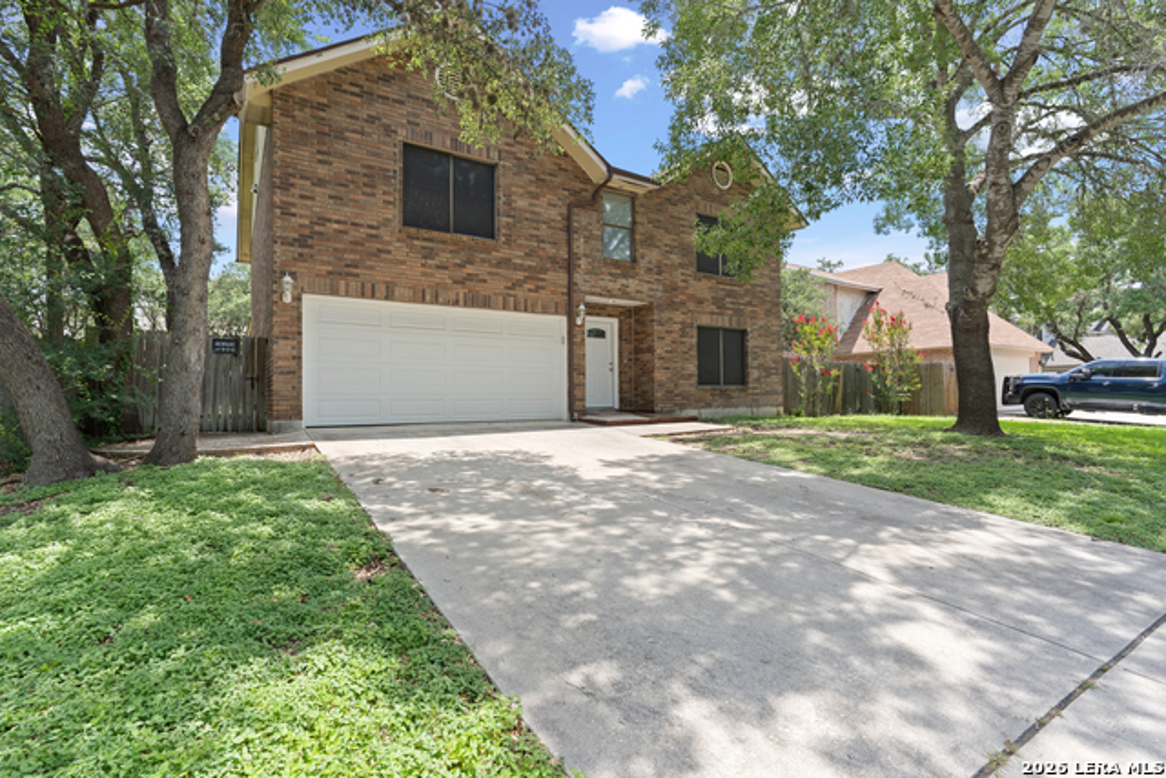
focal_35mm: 17
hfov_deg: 93.3
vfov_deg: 70.5
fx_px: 551
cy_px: 389
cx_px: 583
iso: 100
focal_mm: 17
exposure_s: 1/125
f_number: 8
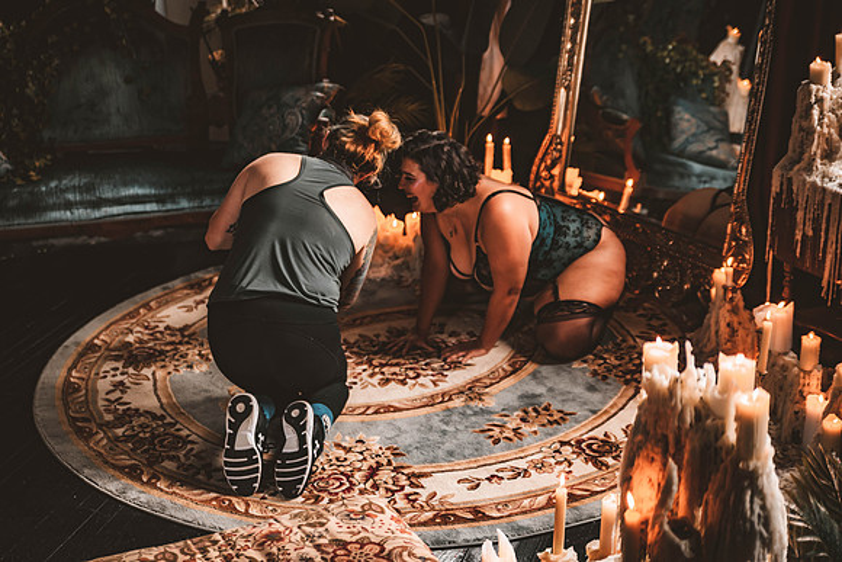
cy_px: 281
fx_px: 1404
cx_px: 421
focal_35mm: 60
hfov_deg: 33.4
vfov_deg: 22.6
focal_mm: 60
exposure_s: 1/125
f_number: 2.8
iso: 800
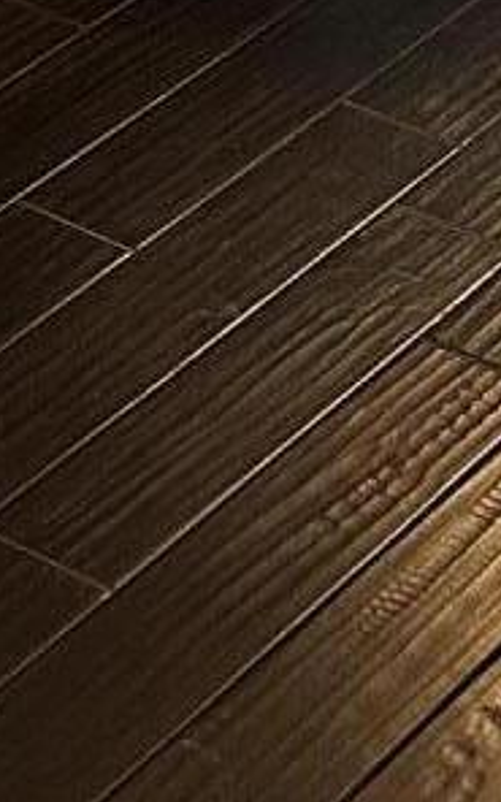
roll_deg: +0.9
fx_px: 3758
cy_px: -1796
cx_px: 672
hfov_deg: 7.5
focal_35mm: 172
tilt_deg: -2.8
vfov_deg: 9.1
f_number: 1.78
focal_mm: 6.86
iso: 320
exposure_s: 1/60
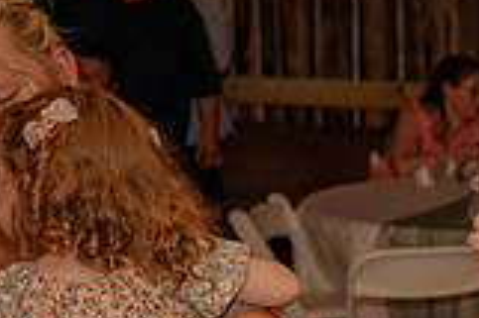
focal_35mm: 126
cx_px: 848
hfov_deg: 14.4
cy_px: 315
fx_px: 1675
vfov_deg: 10.8
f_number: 4
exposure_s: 1/200
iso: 320
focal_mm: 35
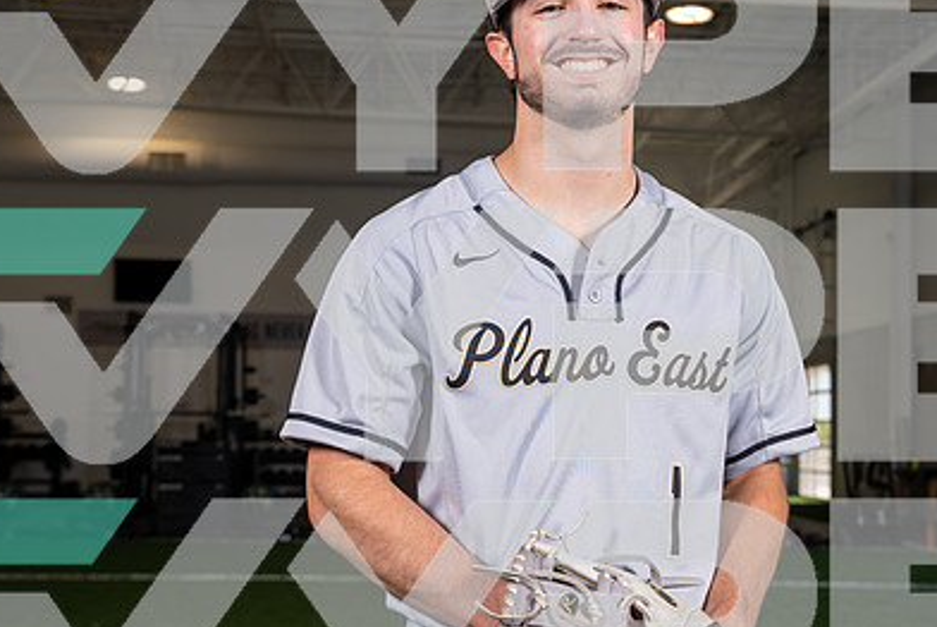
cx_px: 504
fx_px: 1771
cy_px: 336
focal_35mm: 68
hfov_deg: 29.6
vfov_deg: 20.0
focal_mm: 46
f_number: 5.6
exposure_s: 1/200
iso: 200
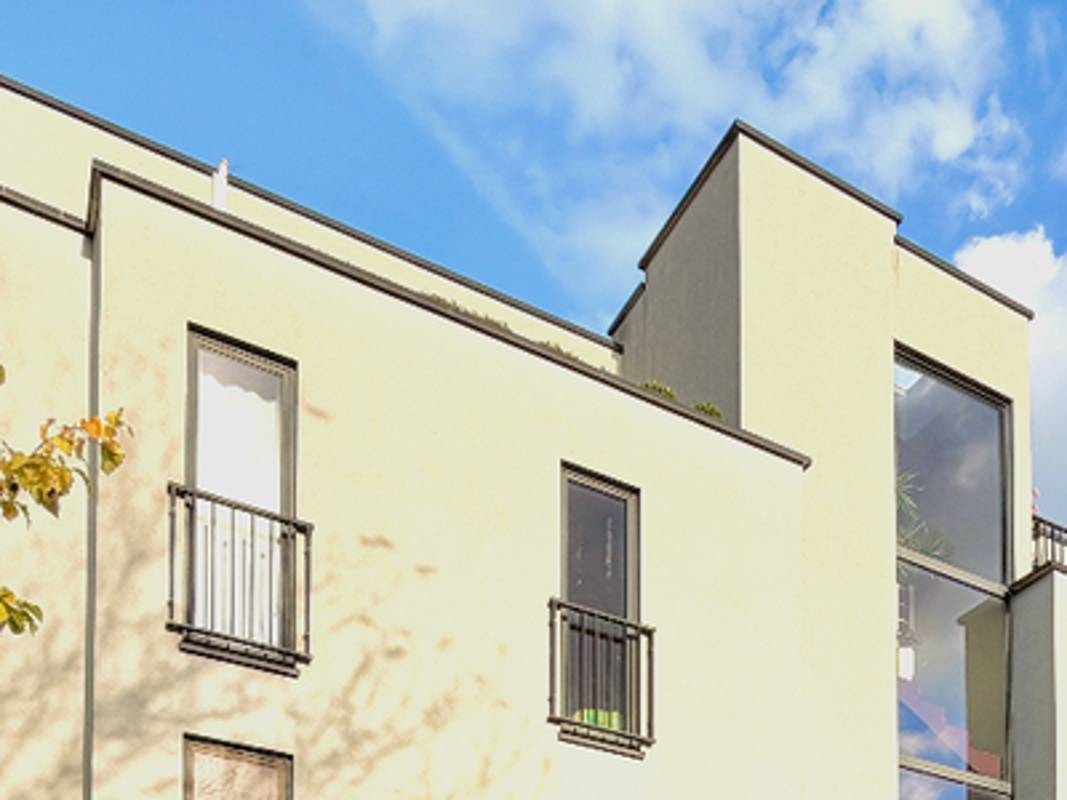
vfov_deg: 25.8
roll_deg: +0.2
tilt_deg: +3.8
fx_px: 1295
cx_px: 870
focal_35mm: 42
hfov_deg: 42.6
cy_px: 1192
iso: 40
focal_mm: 2.22
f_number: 2.2
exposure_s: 1/549
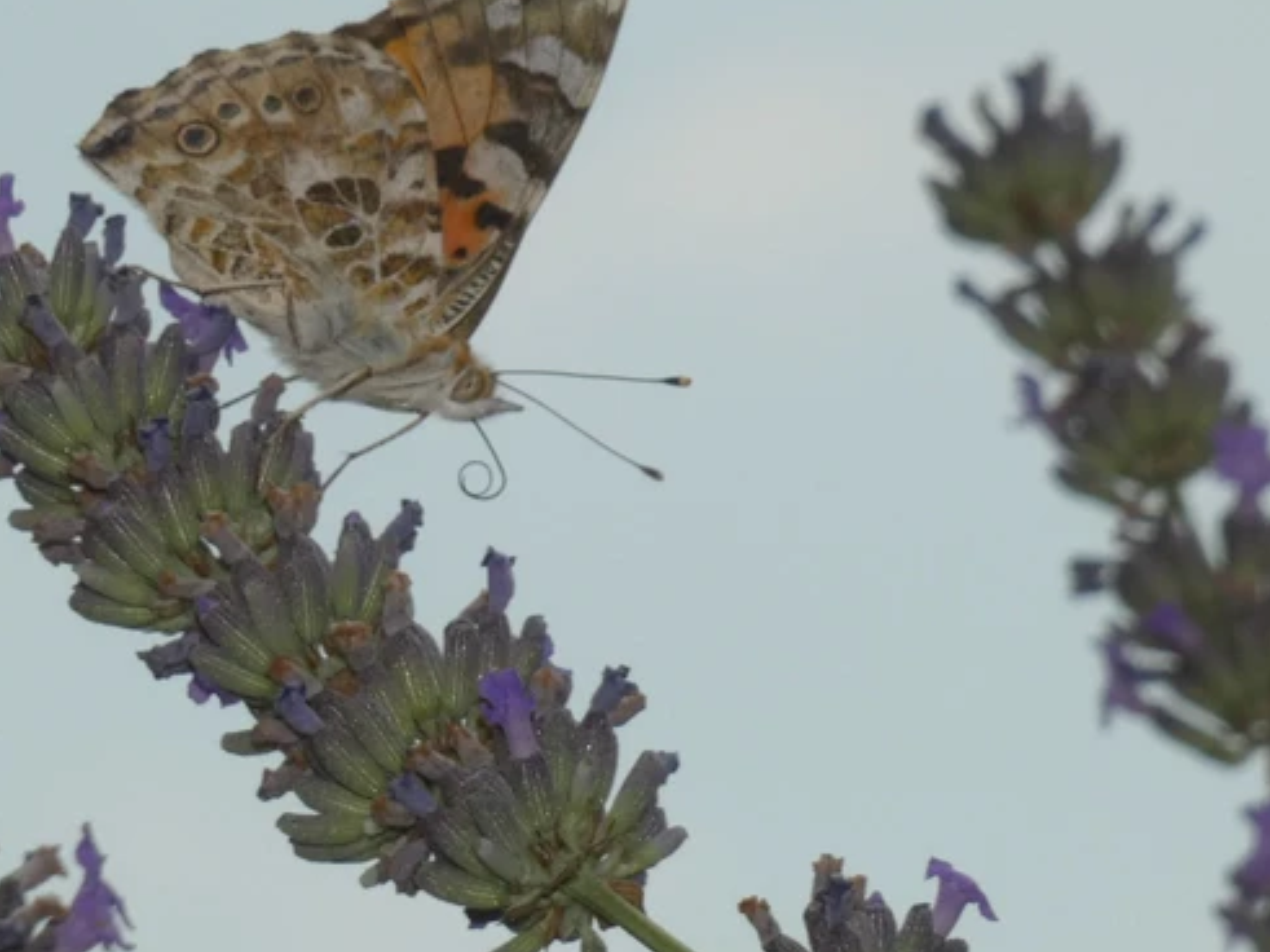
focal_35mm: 416
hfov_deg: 4.8
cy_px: 378
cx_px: 447
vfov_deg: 3.6
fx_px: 15259
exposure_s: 1/250
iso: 80
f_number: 7.1
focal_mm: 57.2
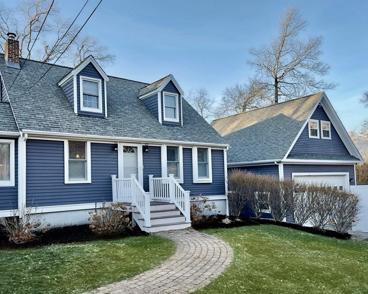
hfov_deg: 59.9
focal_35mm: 29
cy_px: 162
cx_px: 145
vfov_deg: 49.9
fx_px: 316
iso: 80
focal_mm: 6.76
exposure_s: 1/868
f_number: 1.78
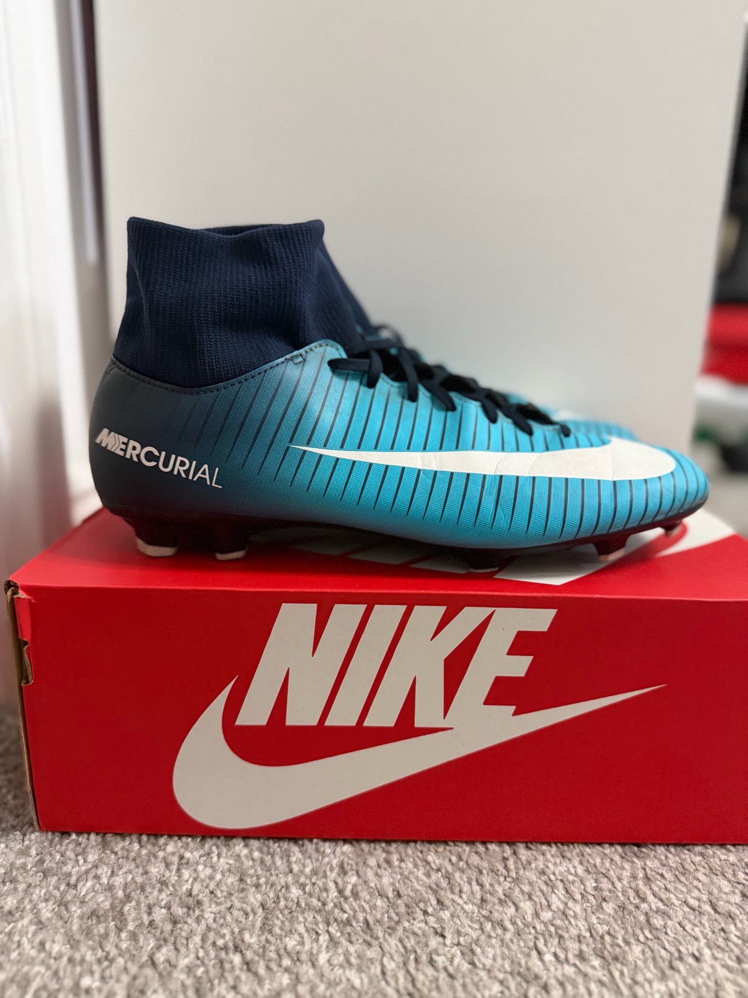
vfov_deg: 71.6
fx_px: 691
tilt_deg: -14.7
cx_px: 374
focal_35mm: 24
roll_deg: -1.5
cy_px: 499
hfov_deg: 56.8
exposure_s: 1/60
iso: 800
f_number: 1.78
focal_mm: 6.76
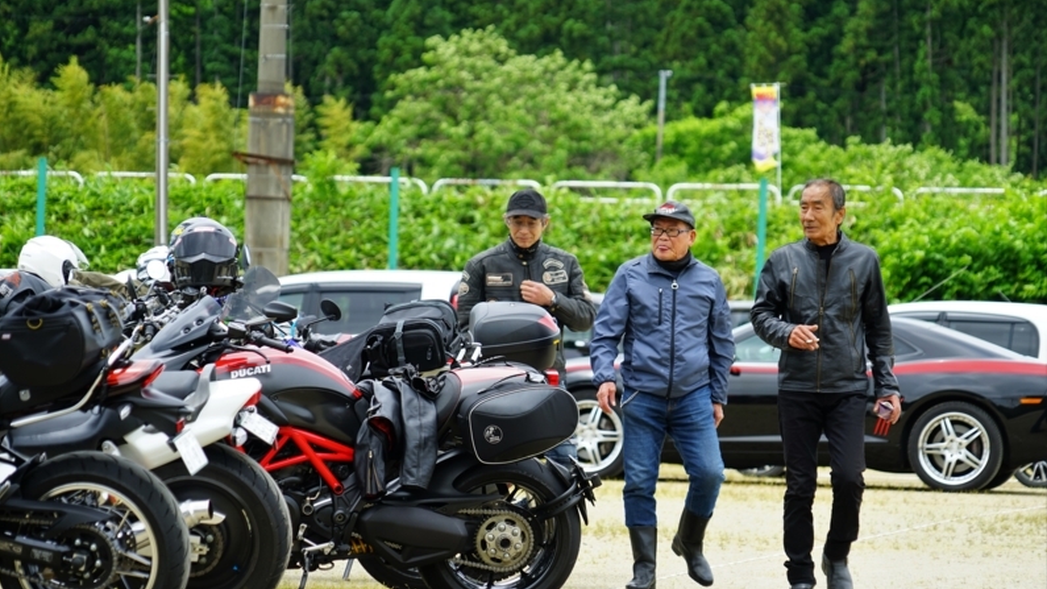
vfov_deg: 6.9
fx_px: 4858
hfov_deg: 12.3
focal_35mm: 175
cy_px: 328
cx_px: 522
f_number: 6.3
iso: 125
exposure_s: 1/200
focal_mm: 166
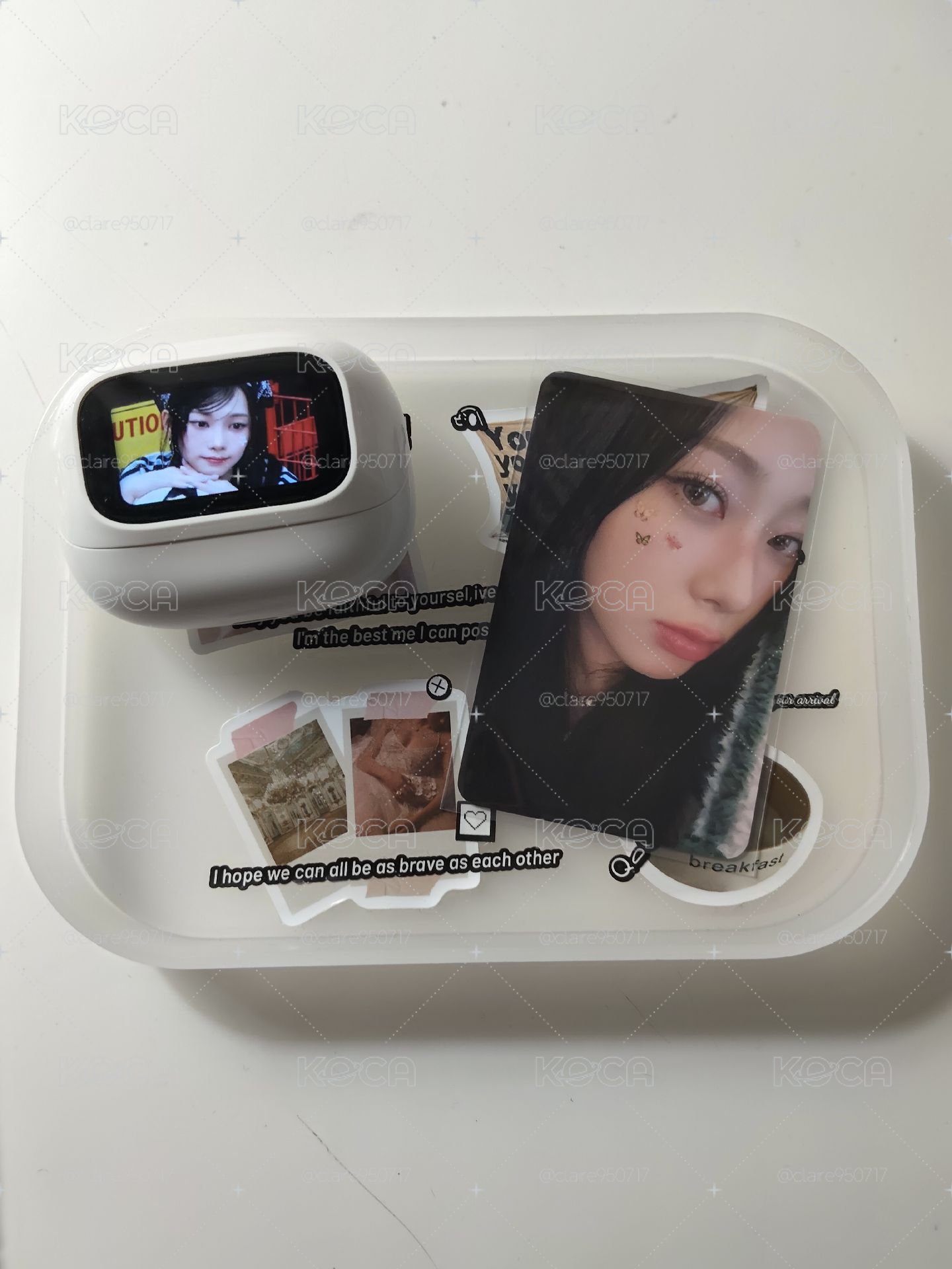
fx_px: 990
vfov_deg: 65.3
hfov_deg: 51.4
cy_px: 634
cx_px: 476
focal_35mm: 27
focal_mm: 3.96
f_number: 1.8
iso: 160
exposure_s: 1/30
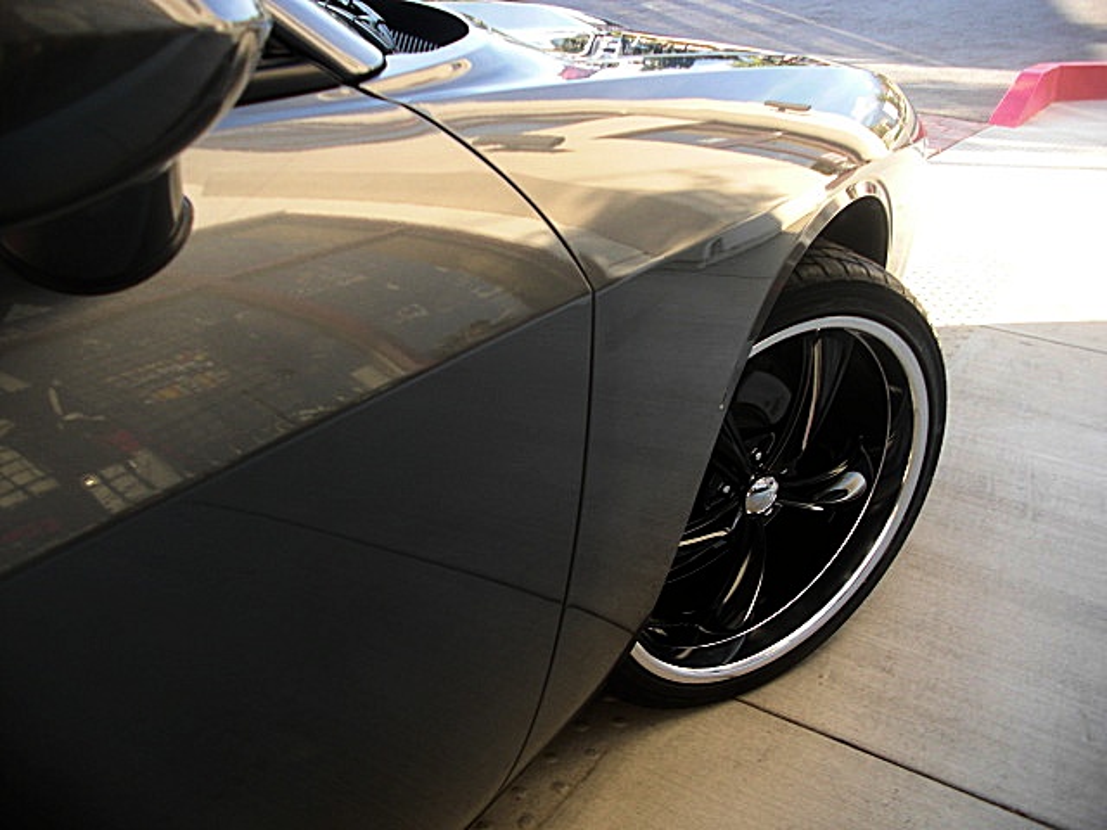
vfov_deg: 39.7
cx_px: 554
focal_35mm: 36
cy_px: 415
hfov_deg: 51.4
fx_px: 1151
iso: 50
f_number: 2.8
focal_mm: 6.3
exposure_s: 1/100
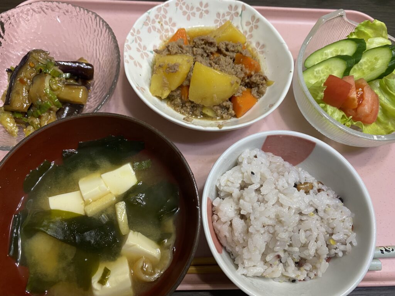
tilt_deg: -67.0
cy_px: 148
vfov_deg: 53.1
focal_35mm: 26
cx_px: 198
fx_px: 297
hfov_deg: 67.3
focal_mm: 4.25
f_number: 1.8
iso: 125
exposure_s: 1/67
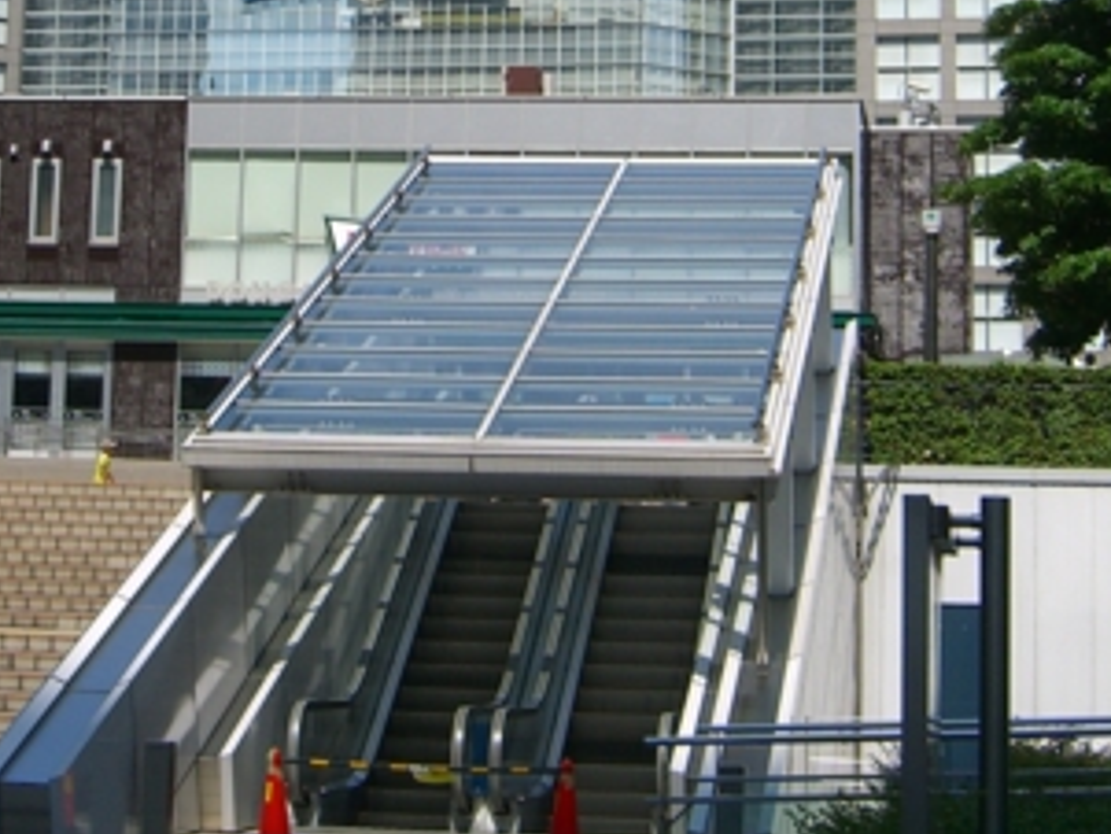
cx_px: 384
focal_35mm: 101
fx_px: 3243
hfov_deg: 19.4
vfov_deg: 14.3
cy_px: -81
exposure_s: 1/200
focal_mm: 7.9
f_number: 8
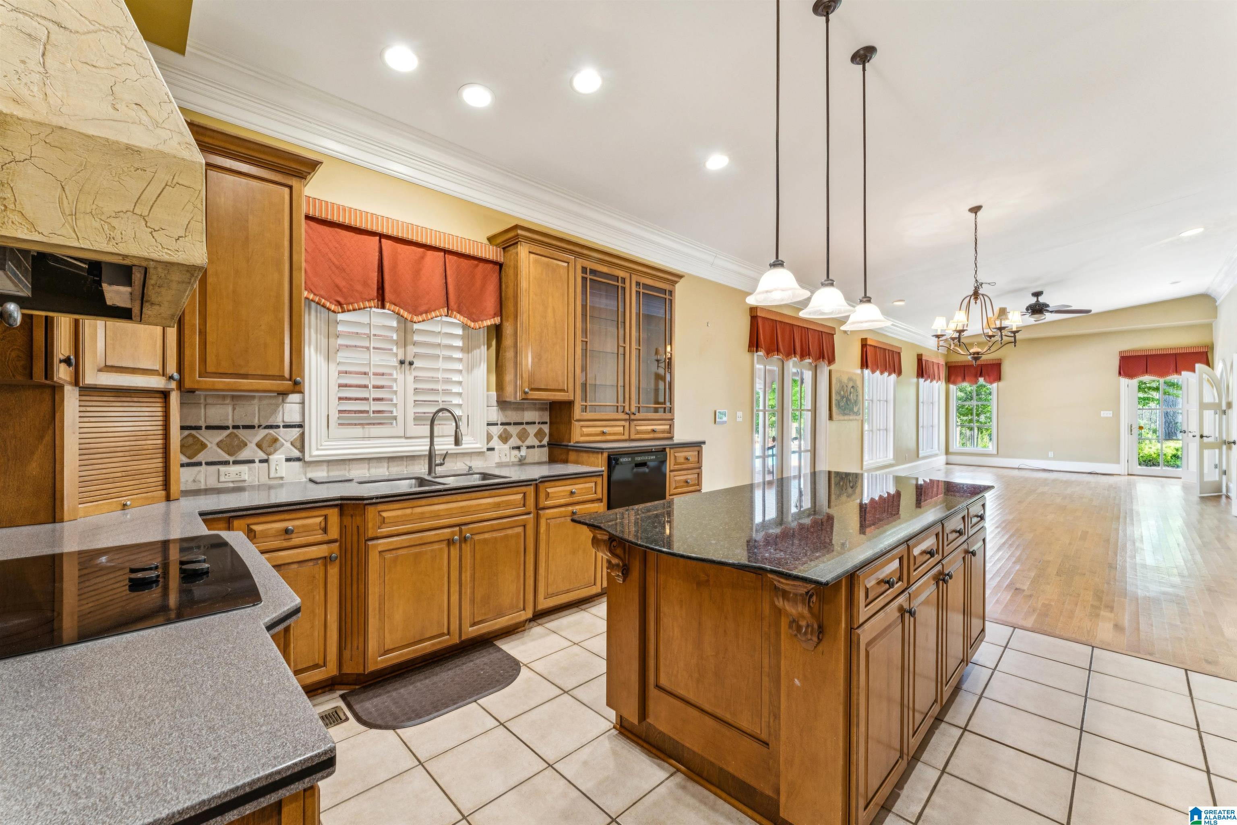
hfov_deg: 104.3
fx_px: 481
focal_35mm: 14
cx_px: 618
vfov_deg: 81.2
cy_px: 412
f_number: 13
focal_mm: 14
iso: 400
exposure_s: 1/2
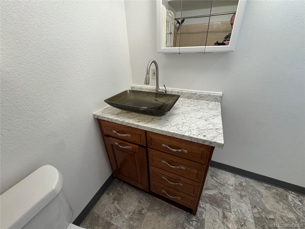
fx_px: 123
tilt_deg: -29.3
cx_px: 152
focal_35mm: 14
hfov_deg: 102.1
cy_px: 114
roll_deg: +1.7
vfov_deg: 85.7
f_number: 2.2
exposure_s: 1/120
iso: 250
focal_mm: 2.22
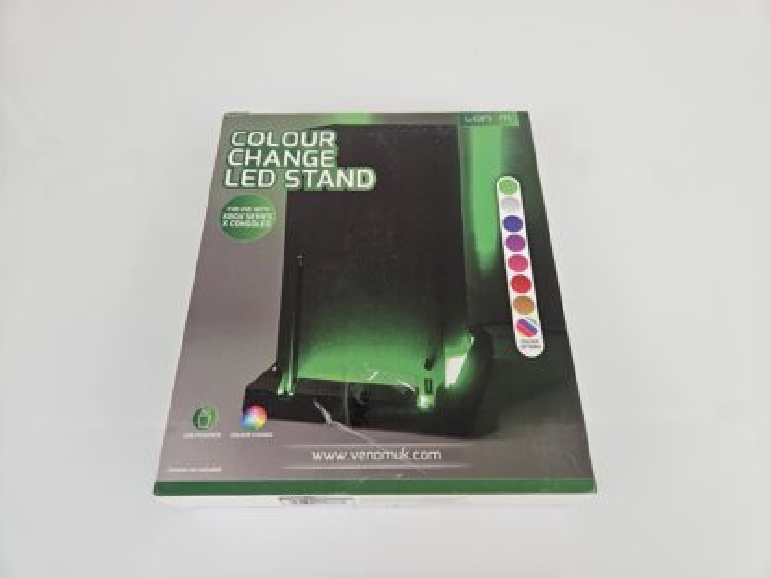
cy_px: 289
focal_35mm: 23
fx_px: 512
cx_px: 386
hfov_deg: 73.9
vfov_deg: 58.9
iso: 25
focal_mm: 5.4
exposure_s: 1/100
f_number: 1.8
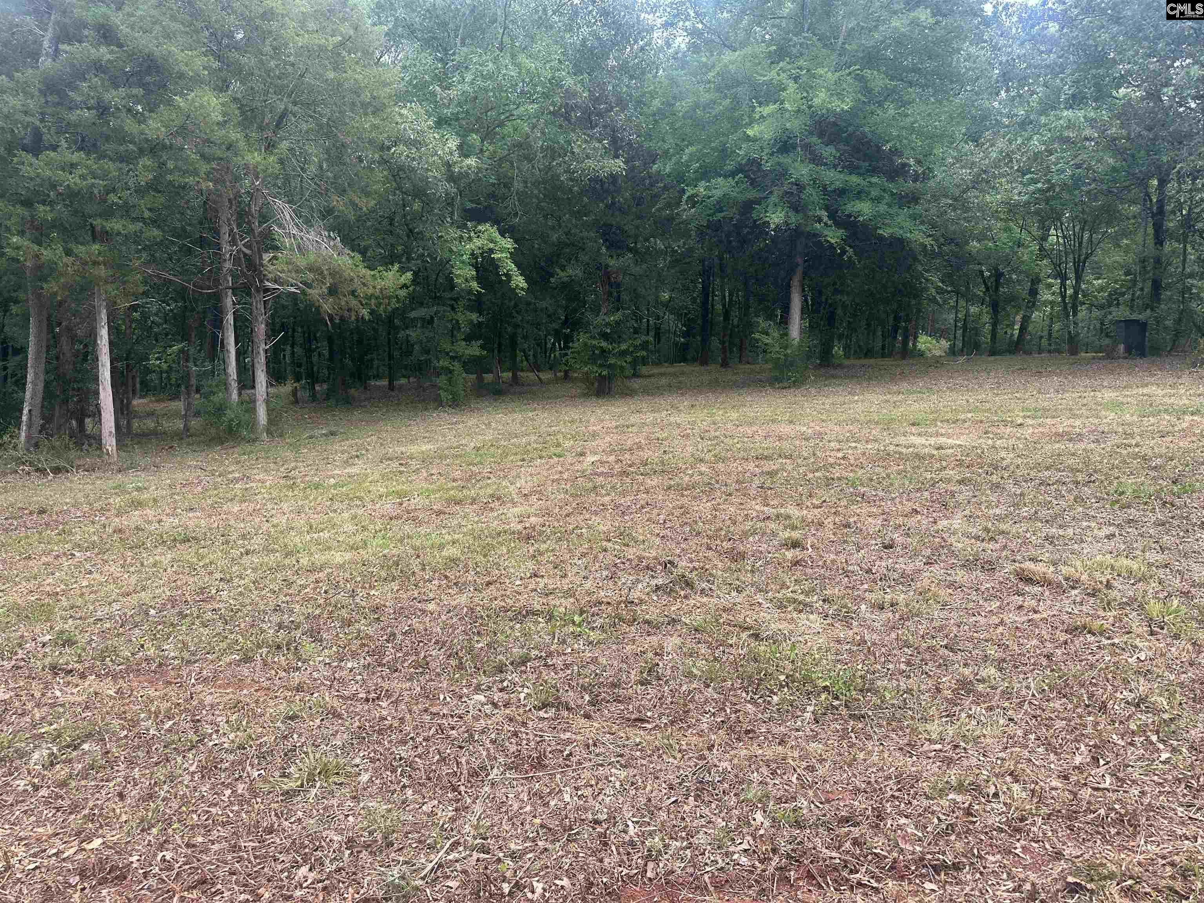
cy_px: 452
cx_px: 602
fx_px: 835
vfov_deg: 56.8
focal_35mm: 24
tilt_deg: -8.9
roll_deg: -0.7
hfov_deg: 71.6
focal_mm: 6.86
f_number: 1.78
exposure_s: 1/383
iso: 80
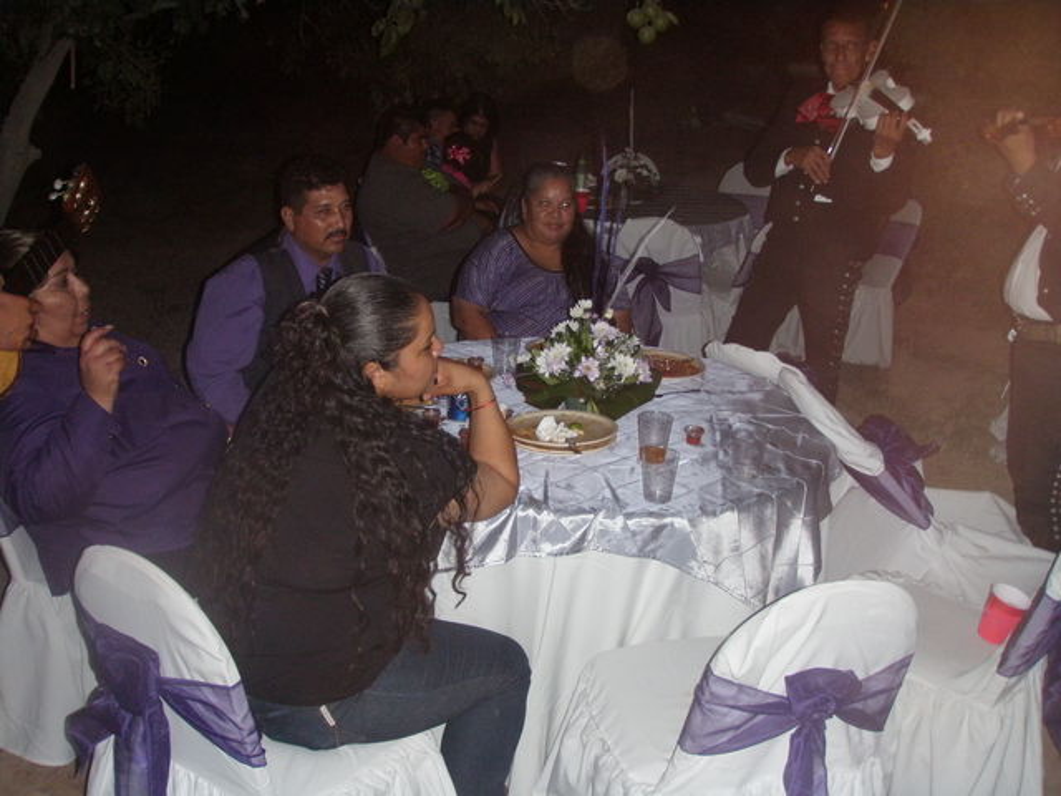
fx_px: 1165
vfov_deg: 37.7
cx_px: 530
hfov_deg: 49.0
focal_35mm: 38
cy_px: 398
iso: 250
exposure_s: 1/30
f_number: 3.5
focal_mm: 6.7
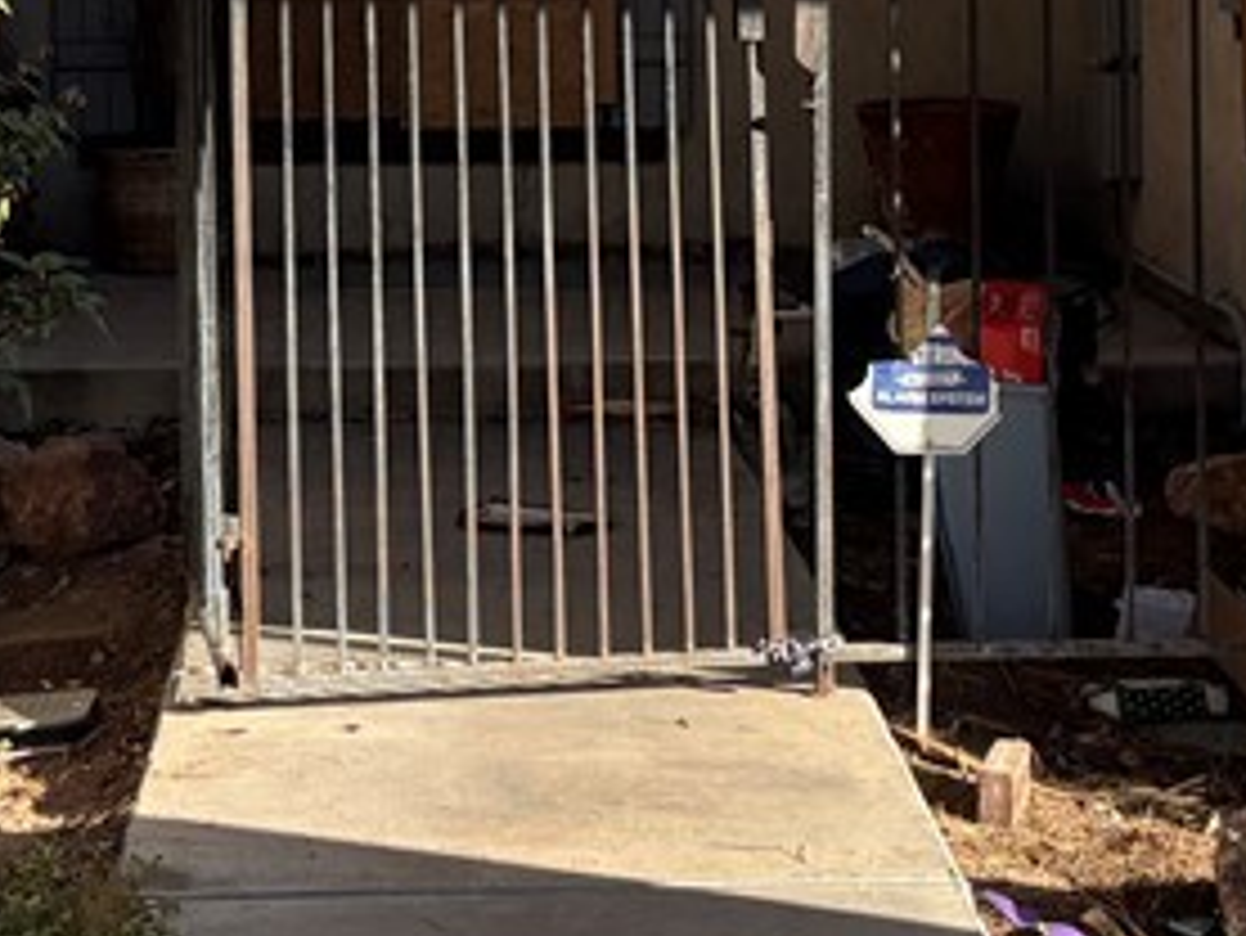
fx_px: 3457
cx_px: 558
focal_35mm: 96
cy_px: -194
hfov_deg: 20.4
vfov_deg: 14.9
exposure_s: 1/1068
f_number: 1.6
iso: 50
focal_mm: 5.96
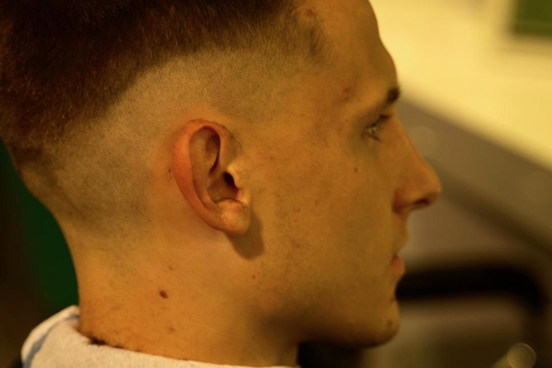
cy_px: 206
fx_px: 2239
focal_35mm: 146
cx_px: 287
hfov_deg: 14.1
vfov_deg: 9.4
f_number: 2.8
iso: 320
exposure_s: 1/100
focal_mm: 75
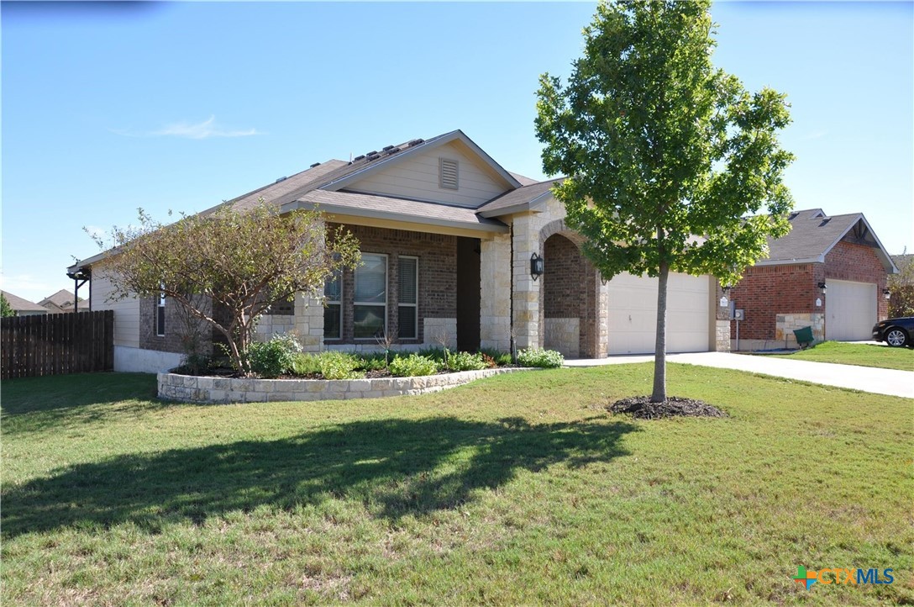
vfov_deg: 47.8
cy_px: 304
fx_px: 684
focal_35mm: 27
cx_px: 457
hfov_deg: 67.5
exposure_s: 1/250
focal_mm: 18
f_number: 8
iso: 200
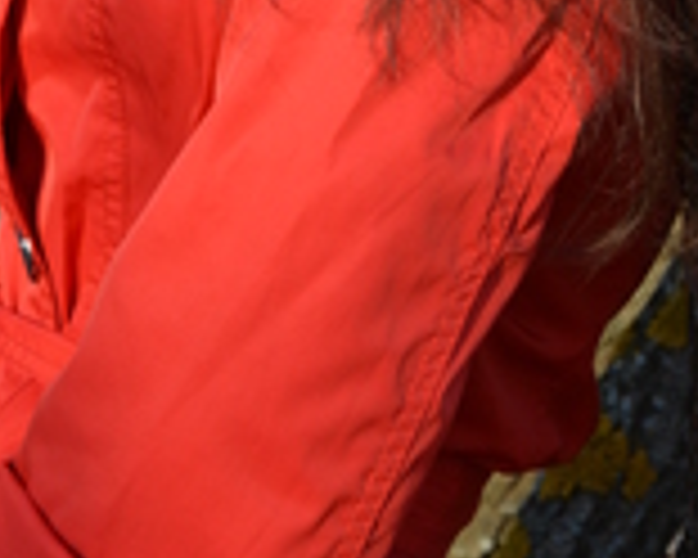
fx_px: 8849
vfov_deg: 3.6
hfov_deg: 4.5
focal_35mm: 428
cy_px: -423
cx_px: 207
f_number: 7.1
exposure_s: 1/100
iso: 160
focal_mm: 105
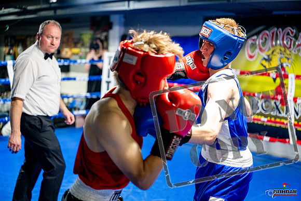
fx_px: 418
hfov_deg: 39.6
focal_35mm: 50
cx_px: 150
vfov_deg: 27.0
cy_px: 100
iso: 4000
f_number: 2
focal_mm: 50
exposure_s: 1/1000
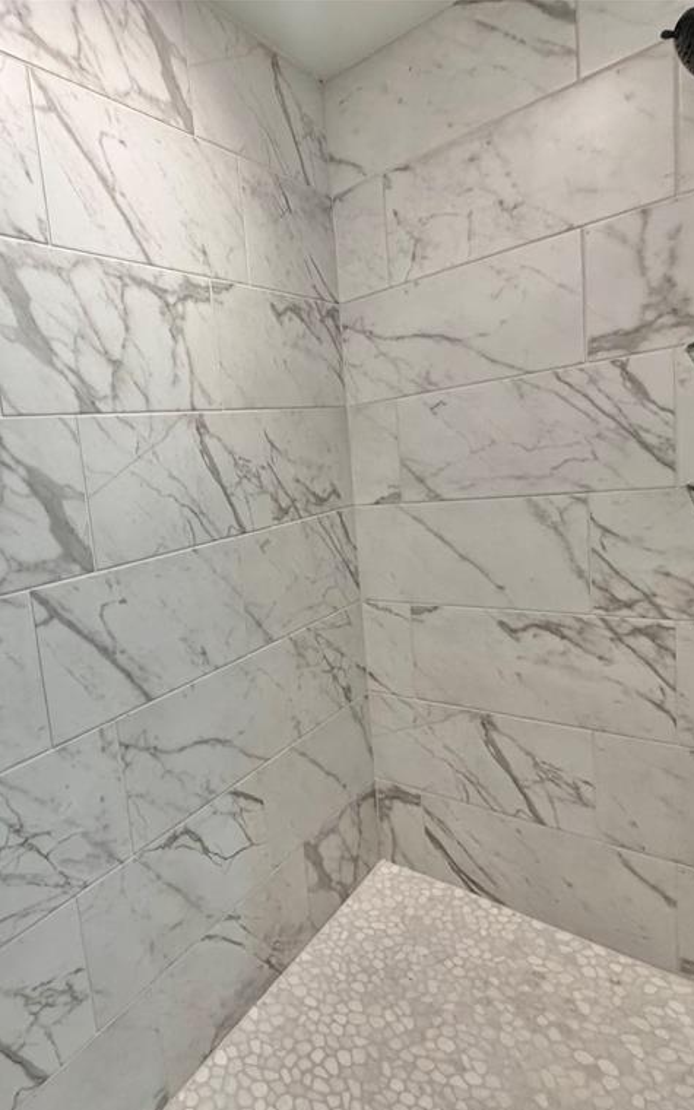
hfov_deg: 55.5
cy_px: 559
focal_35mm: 20
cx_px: 140
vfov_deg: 85.1
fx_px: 605
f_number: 2.2
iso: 320
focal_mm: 2.22
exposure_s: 1/120
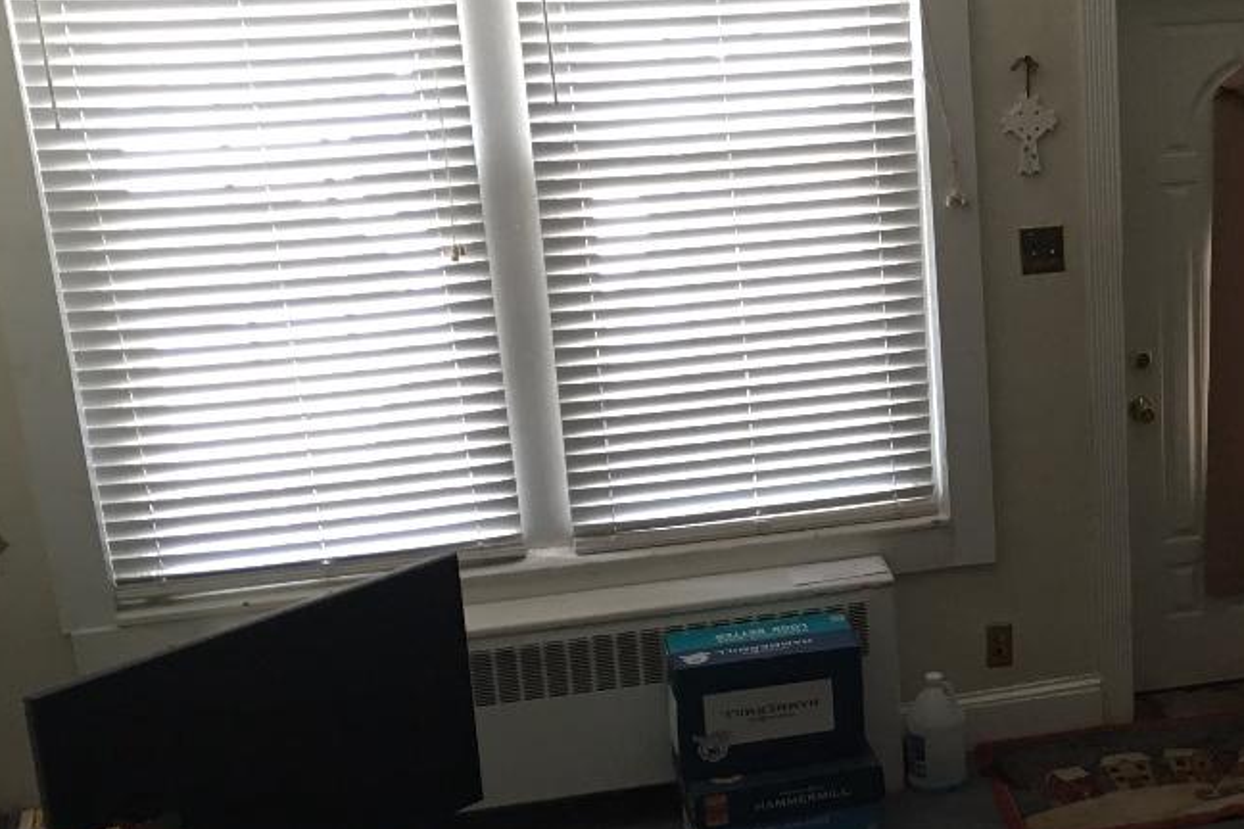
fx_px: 2315
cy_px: 509
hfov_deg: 28.4
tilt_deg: -19.0
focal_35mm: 67
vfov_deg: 20.3
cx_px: 1208
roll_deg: +0.2
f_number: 2.2
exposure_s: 1/30
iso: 80
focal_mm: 4.15
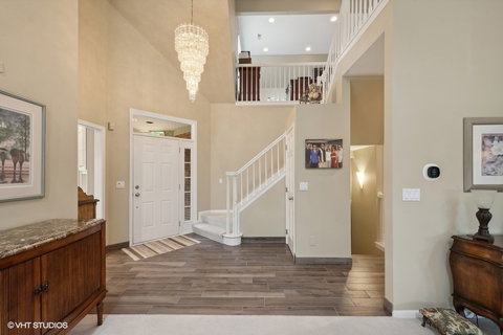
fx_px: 224
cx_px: 252
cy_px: 168
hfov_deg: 96.7
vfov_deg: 73.7
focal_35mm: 16
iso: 200
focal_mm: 16
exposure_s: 1/8
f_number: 9.5
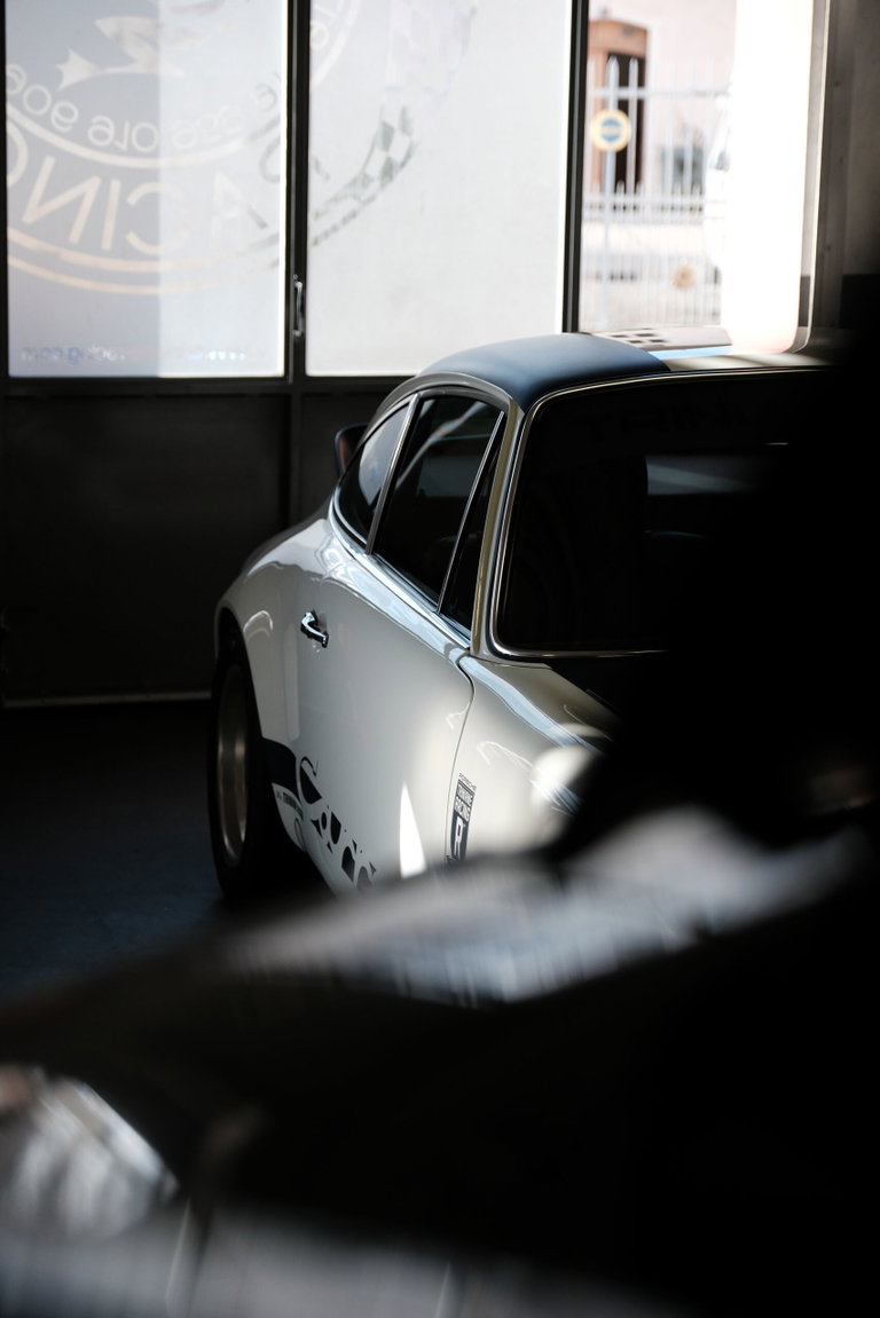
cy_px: 659
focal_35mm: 83
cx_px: 440
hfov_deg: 16.5
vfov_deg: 24.5
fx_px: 3041
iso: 640
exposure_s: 1/1000
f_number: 2.8
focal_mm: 55
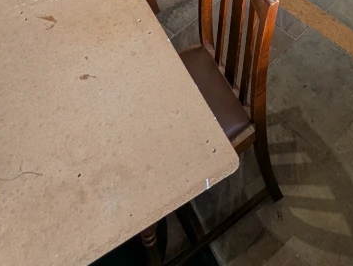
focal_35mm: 65
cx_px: 339
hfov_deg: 28.3
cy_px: -234
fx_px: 664
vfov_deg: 17.6
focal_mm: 2.35
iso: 59
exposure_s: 1/97.6
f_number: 2.2
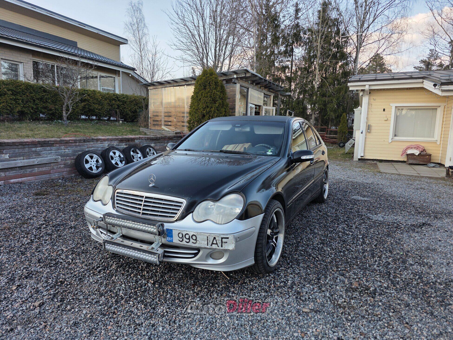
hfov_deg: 73.9
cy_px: 170
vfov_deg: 58.9
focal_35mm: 23
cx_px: 226
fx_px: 301
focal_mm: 6.3
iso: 32
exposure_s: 1/359
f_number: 1.7
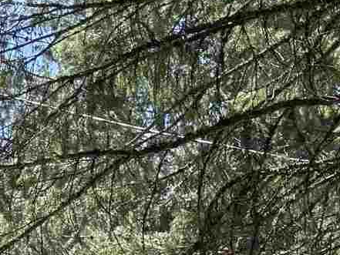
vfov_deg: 8.1
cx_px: 456
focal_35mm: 167
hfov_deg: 11.5
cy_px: 643
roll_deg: -0.6
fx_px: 1641
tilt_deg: -3.1
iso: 80
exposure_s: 1/772
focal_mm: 6.76
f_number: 1.78
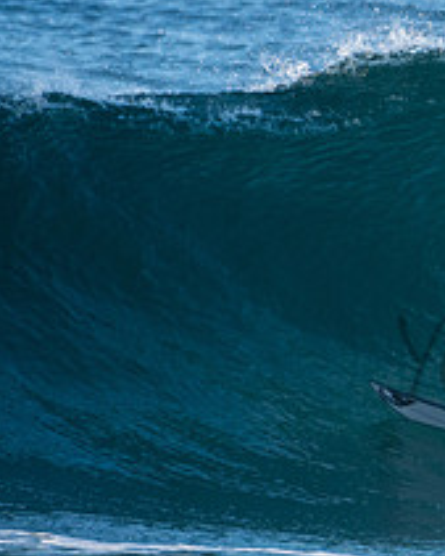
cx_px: 669
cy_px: 333
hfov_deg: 0.8
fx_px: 31849
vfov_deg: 1.0
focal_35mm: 1936
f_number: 5.6
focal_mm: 500
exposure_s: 1/1250
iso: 560
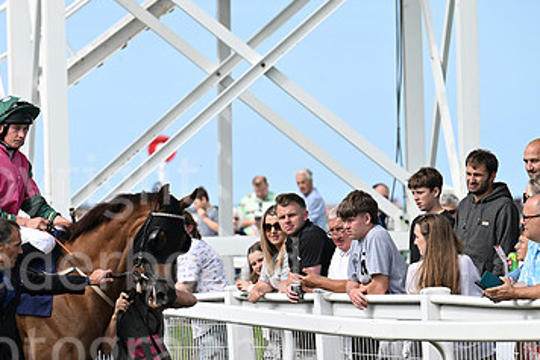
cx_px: 106
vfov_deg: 4.2
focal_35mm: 326
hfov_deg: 6.3
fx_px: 4888
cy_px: 279
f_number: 5
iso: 500
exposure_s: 1/2500
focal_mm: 200
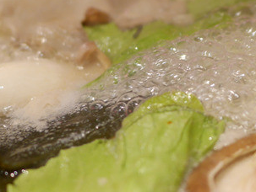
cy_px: 72
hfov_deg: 21.7
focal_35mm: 89
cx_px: 203
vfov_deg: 16.6
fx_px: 659
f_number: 1.7
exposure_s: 1/125
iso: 400
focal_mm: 15
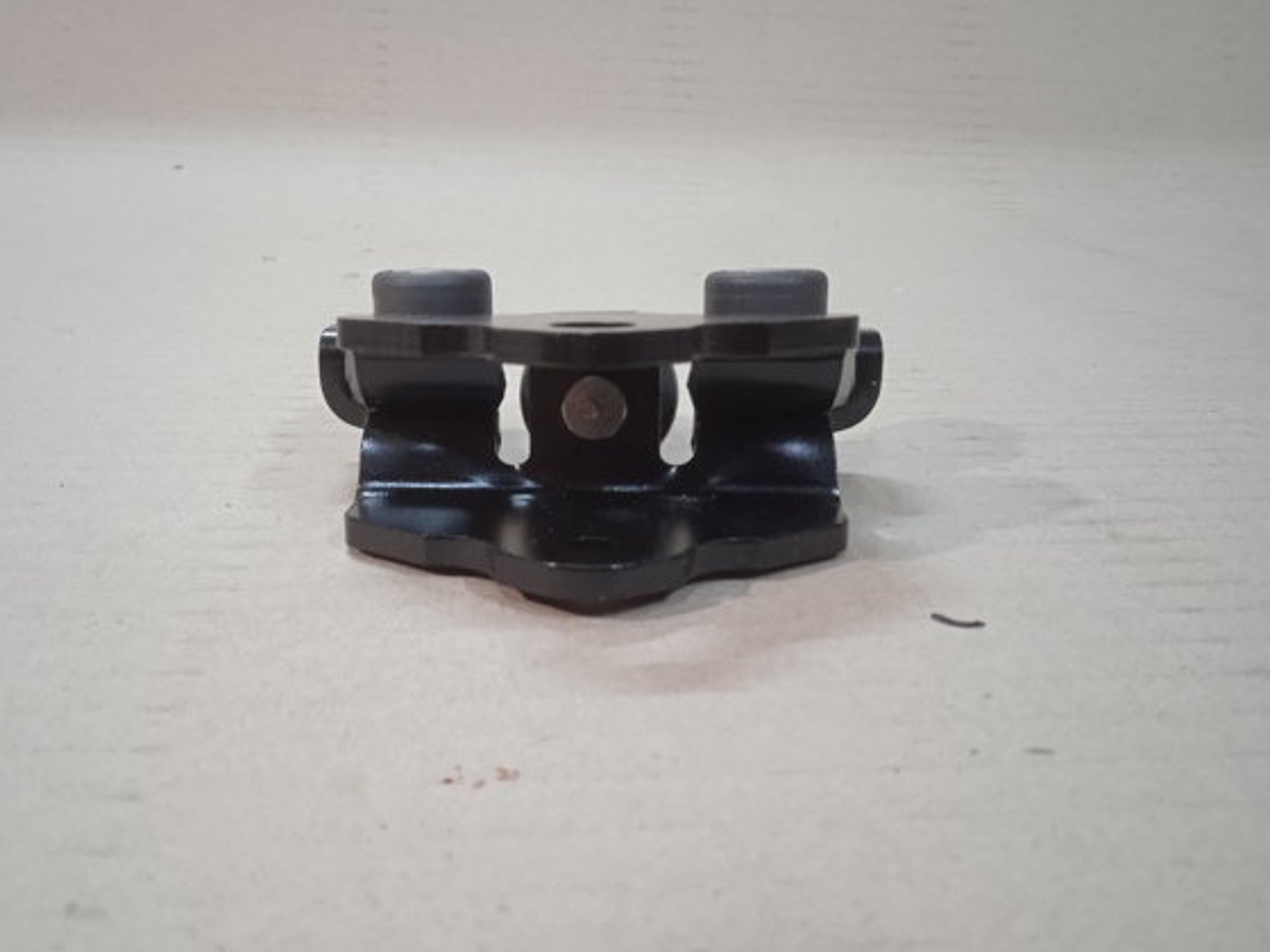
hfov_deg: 56.6
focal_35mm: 32
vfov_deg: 44.1
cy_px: 505
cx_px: 556
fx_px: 1174
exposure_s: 1/25
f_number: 2.2
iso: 877
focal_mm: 3.43
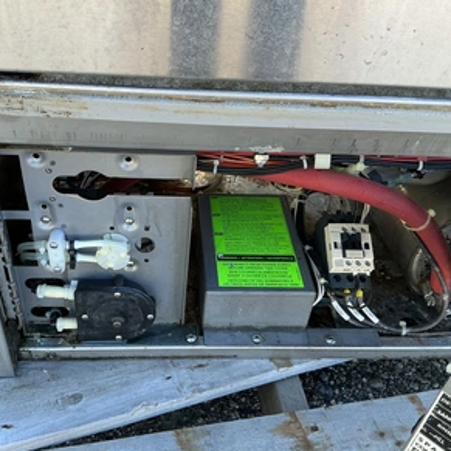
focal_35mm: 34
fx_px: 501
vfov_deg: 48.5
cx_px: 198
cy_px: 226
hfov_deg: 48.3
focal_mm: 3
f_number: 1.8
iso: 20
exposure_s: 1/122
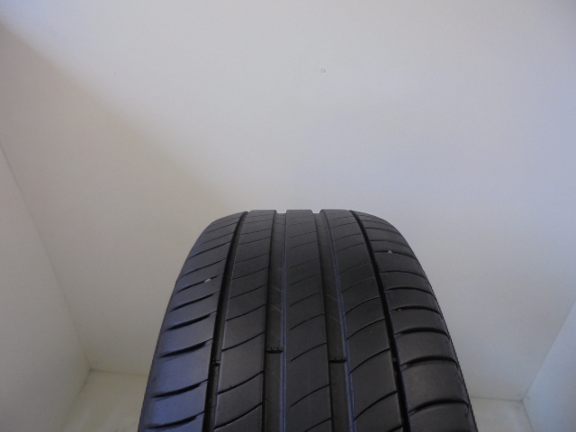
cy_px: 216
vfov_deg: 53.1
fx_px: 433
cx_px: 288
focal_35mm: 26
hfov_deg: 67.3
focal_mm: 4.6
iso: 100
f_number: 3.5
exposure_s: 1/60
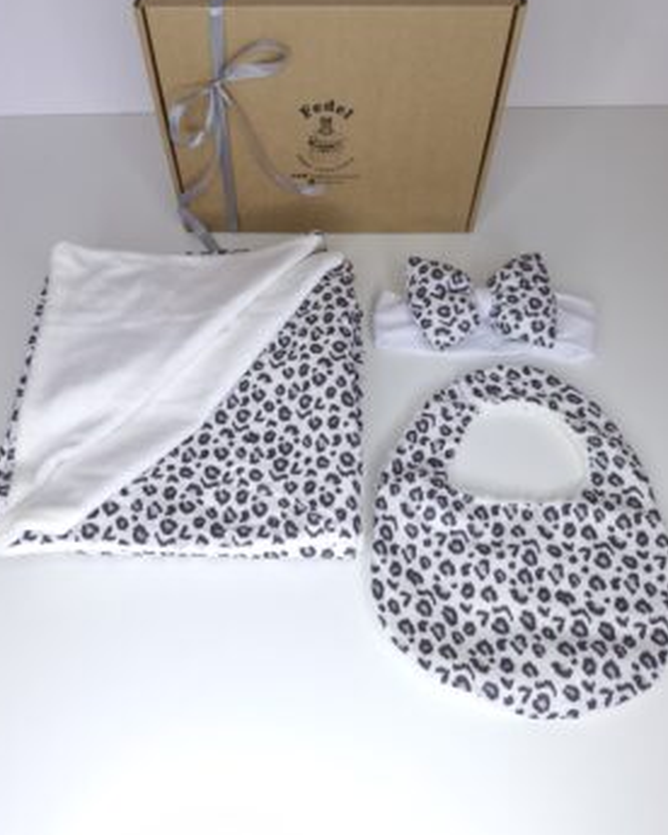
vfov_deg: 65.8
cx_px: 329
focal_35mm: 26
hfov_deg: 54.9
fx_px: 643
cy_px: 368
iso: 64
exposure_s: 1/50
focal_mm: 5.54
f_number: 1.8
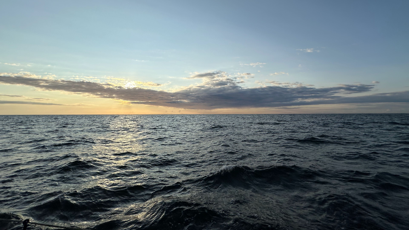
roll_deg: +0.3
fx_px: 174
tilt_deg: +11.1
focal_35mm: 16
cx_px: 204
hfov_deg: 99.4
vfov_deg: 65.4
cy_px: 78
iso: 50
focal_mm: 2.22
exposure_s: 1/3861
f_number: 2.2
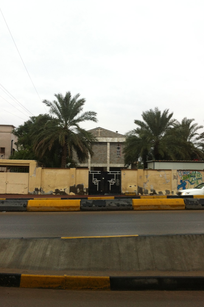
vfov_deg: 51.9
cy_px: 155
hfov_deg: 35.9
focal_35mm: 37
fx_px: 315
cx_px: 102
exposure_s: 1/140
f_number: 2.8
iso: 80
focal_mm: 3.85
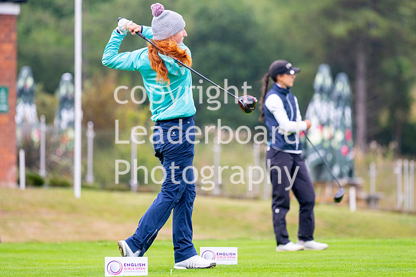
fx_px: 3872
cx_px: 192
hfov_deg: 6.1
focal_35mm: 335
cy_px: 131
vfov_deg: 4.1
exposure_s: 1/800
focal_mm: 300
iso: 400
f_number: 4
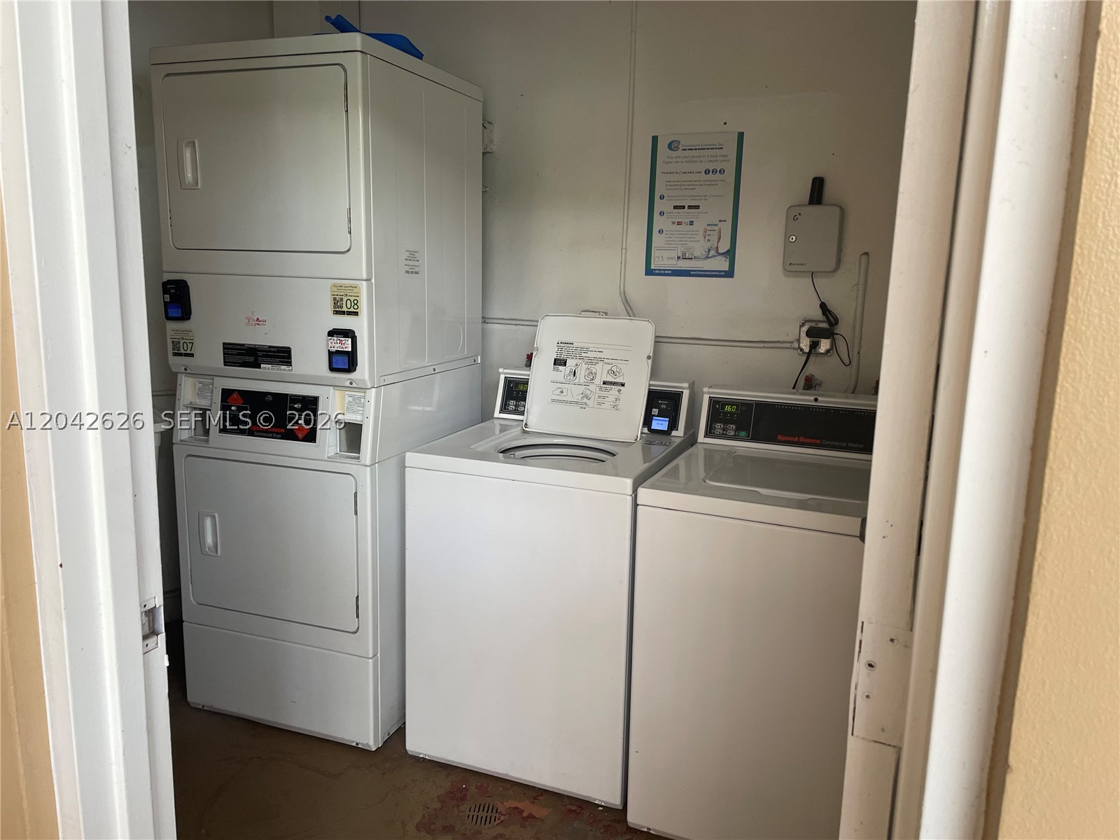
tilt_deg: -12.3
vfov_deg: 53.1
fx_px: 841
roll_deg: -0.7
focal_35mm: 26
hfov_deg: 67.3
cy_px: 420
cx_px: 560
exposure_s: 1/121
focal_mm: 4.2
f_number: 1.6
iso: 80
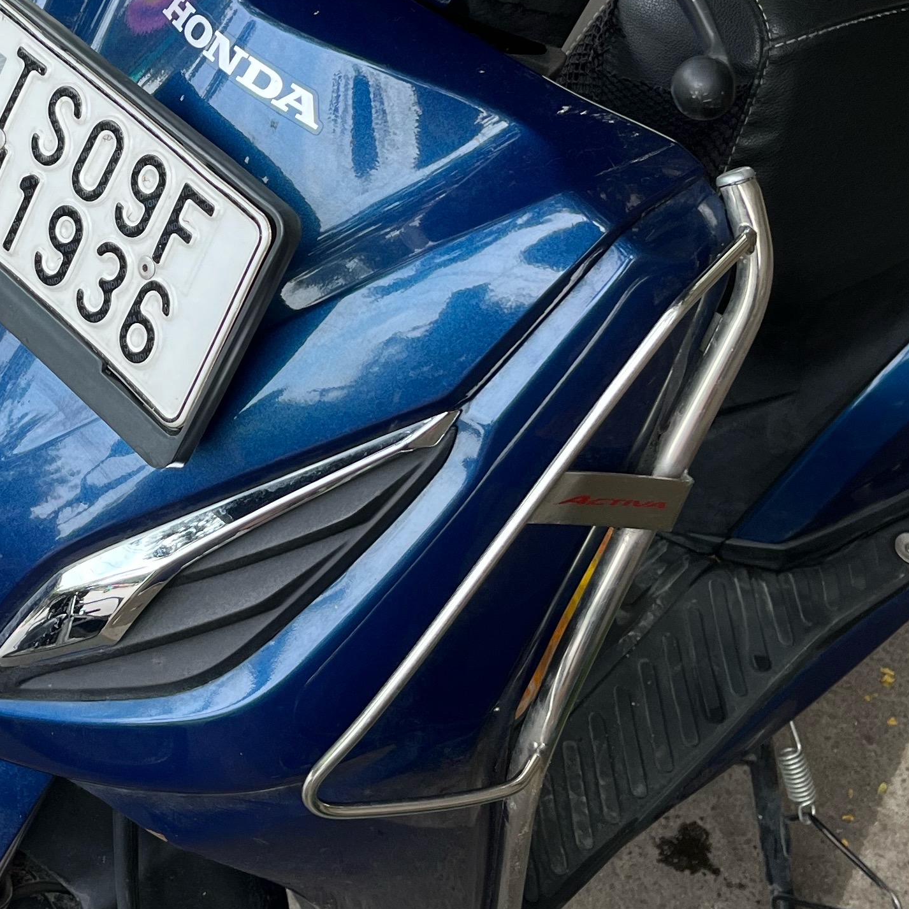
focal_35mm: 65
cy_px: 156
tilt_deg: -29.4
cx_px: 198
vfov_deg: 25.9
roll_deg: +5.4
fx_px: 1931
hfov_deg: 26.1
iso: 50
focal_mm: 5.1
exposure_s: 1/348
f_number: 1.6
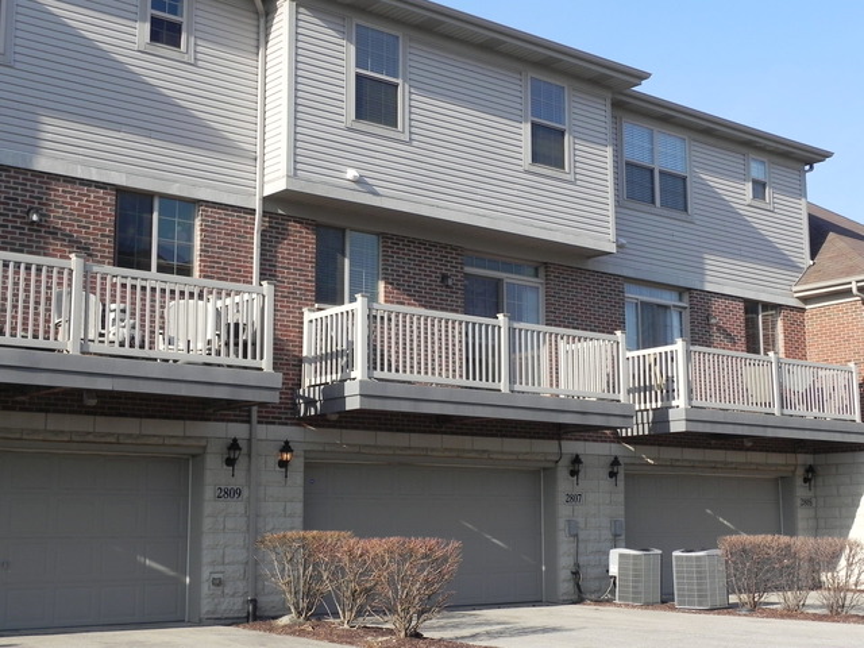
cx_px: 432
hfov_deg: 36.8
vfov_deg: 28.0
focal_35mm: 52
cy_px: 324
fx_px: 1298
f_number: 4.5
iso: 160
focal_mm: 9.2
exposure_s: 1/604
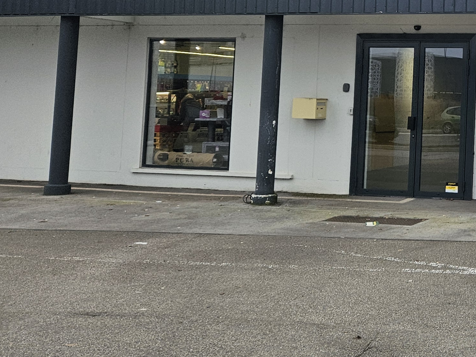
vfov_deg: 23.1
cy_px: 42
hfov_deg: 27.1
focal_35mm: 62
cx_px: 588
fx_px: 853
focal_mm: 5.4
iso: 80
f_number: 1.8
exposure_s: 1/719
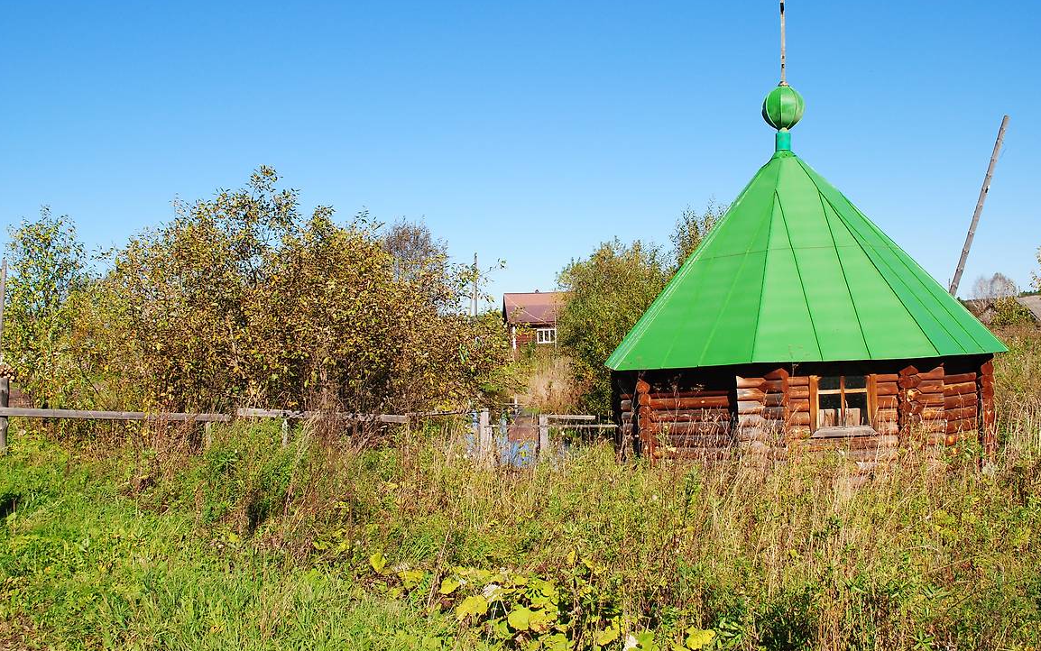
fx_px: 993
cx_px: 521
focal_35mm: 35
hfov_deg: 55.3
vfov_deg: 36.3
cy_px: 294
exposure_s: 1/250
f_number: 10
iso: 180
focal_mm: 22
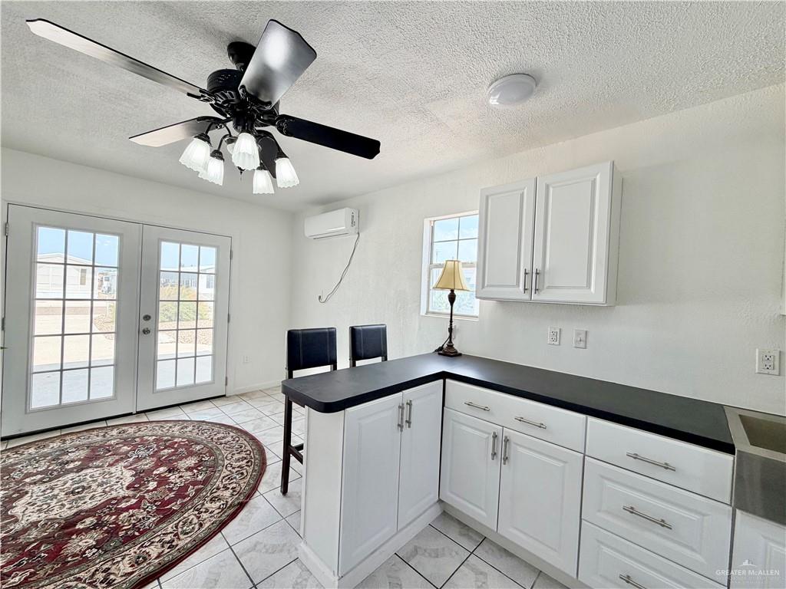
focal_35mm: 14
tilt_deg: -1.4
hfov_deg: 102.1
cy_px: 294
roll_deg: -2.3
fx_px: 318
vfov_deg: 85.7
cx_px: 393
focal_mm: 2.22
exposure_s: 1/120
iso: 64
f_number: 2.2
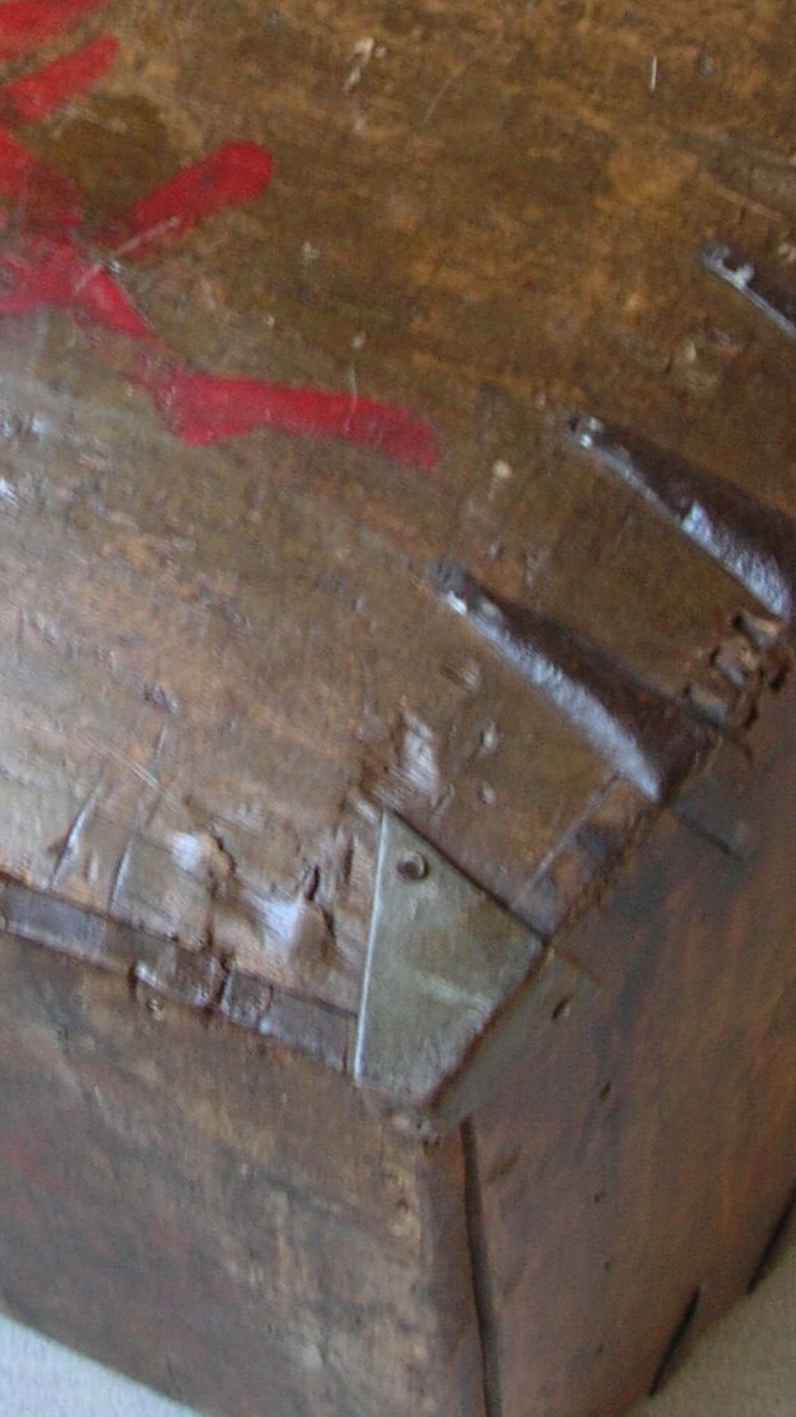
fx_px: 3304
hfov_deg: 13.7
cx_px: 202
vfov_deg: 23.9
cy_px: 337
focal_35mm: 88
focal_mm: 5.8
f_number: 2.8
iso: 50
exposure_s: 1/5.5
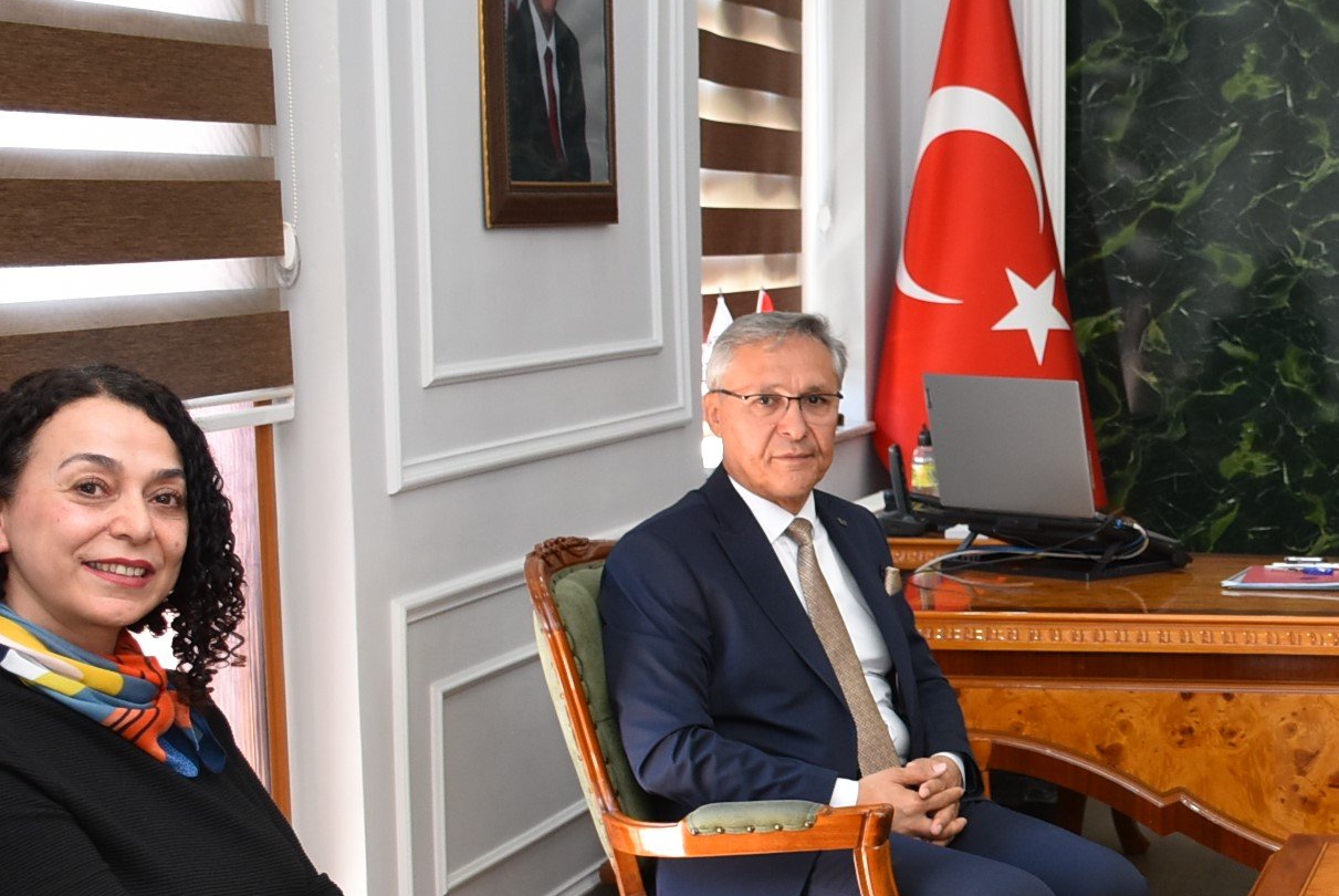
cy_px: 695
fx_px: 3173
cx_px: 1433
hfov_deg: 22.6
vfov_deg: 16.0
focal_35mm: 85
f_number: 4
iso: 450
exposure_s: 1/60
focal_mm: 23
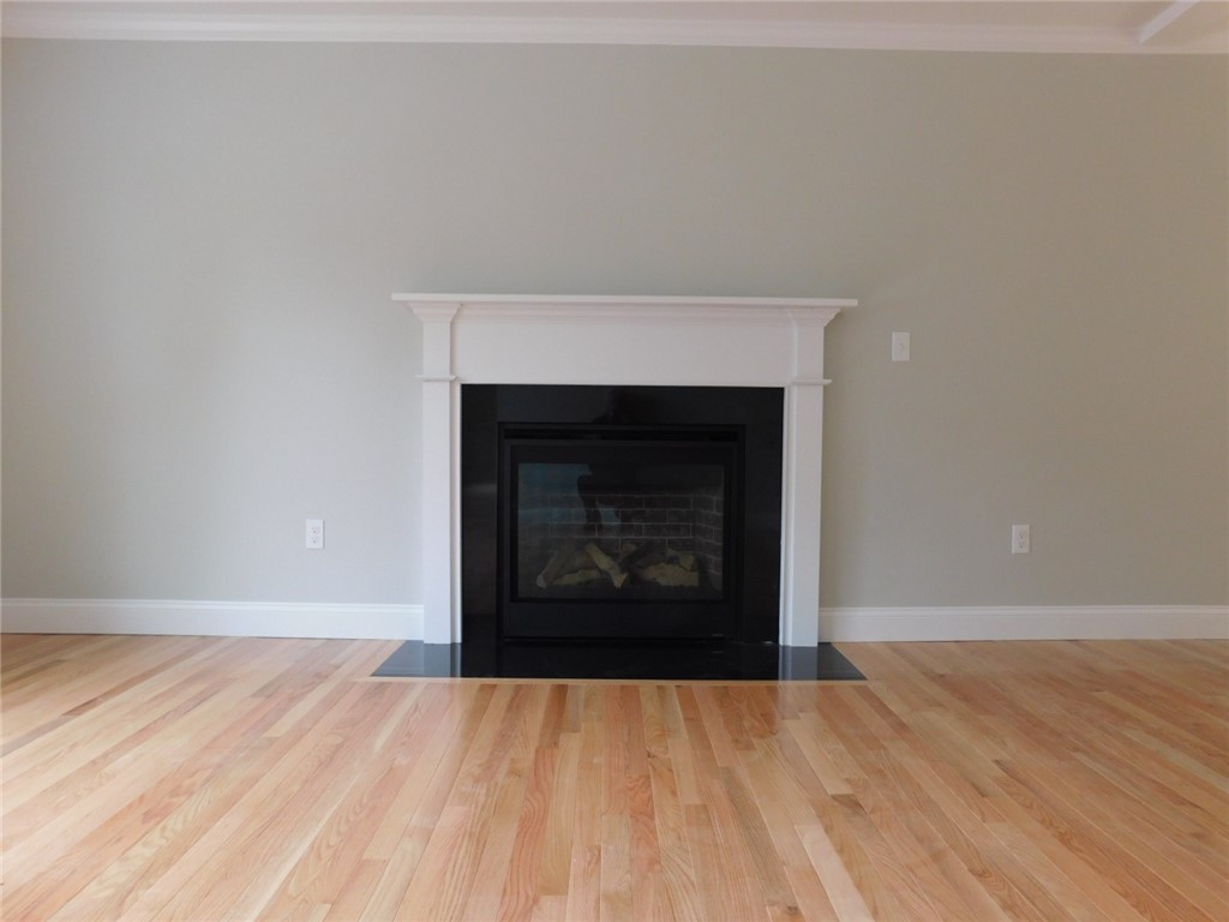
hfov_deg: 73.9
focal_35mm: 23
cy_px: 461
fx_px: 817
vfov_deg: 58.9
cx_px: 614
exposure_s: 1/30
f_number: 3
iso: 160
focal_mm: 4
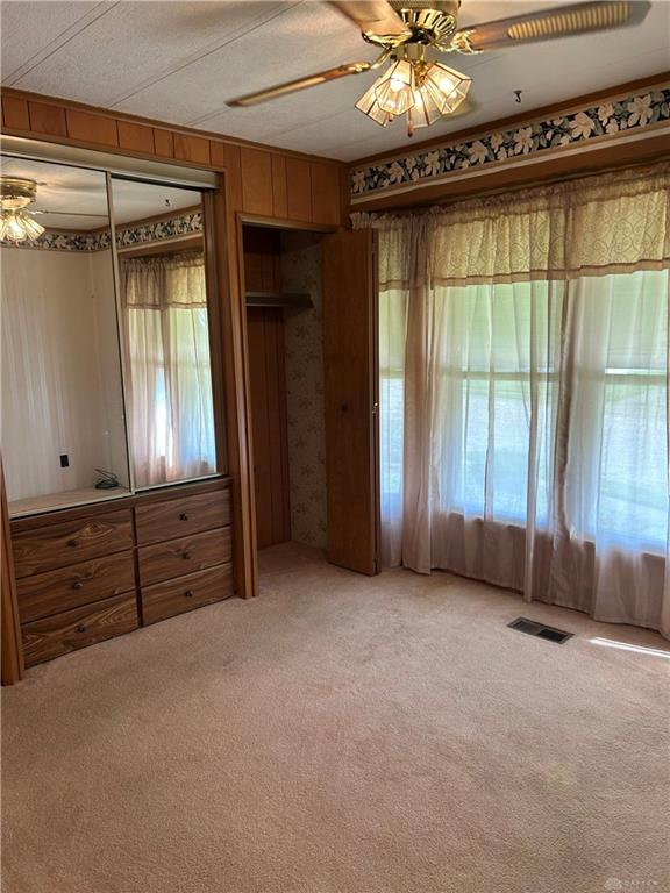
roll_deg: +1.0
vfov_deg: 67.3
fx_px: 671
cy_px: 446
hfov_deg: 53.1
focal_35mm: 26
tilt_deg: -9.4
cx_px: 335
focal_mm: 5.7
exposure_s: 1/60
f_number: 1.5
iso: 64
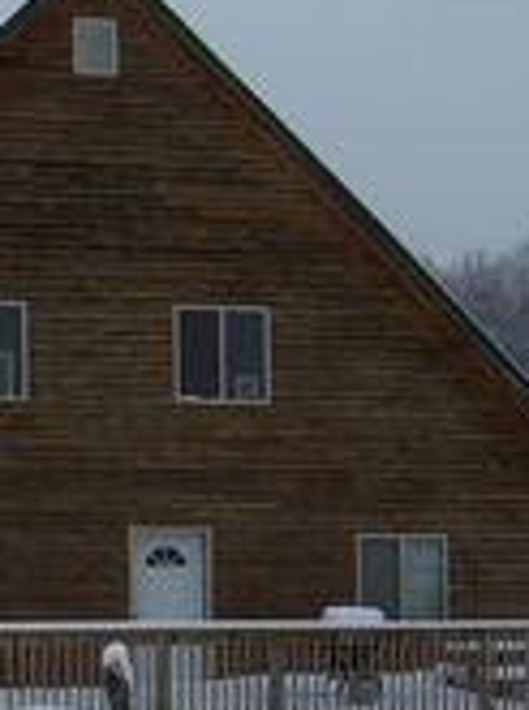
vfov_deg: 22.8
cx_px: -103
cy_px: 564
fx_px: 1739
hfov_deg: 16.6
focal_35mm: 85
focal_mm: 6.3
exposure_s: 1/500
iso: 80
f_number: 4
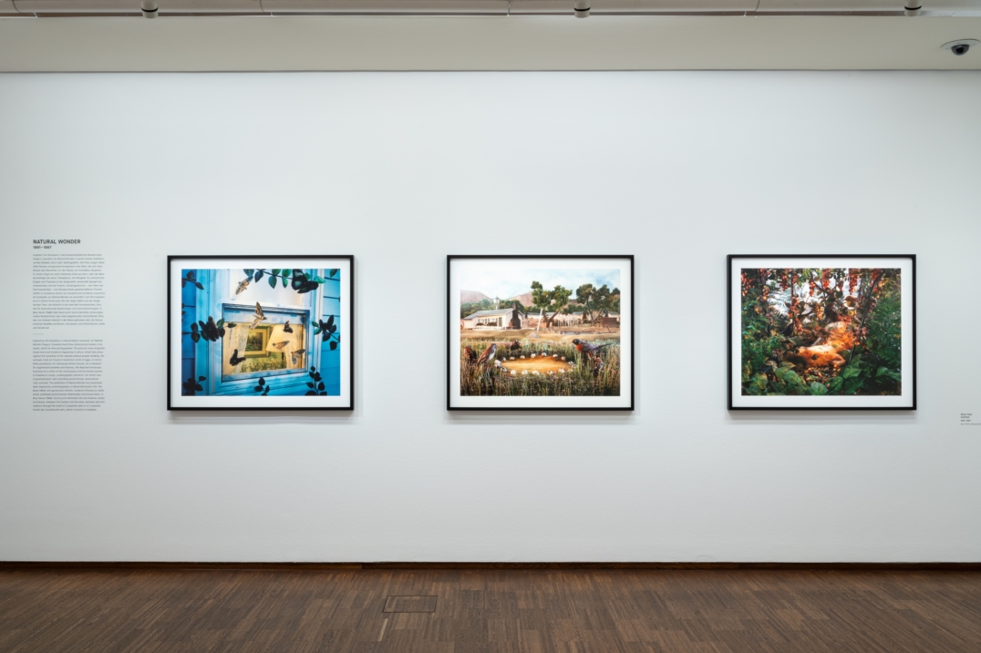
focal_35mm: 30
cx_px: 490
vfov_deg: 43.6
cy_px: 326
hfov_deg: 61.9
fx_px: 817
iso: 100
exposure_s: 2.5
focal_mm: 30
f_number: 16
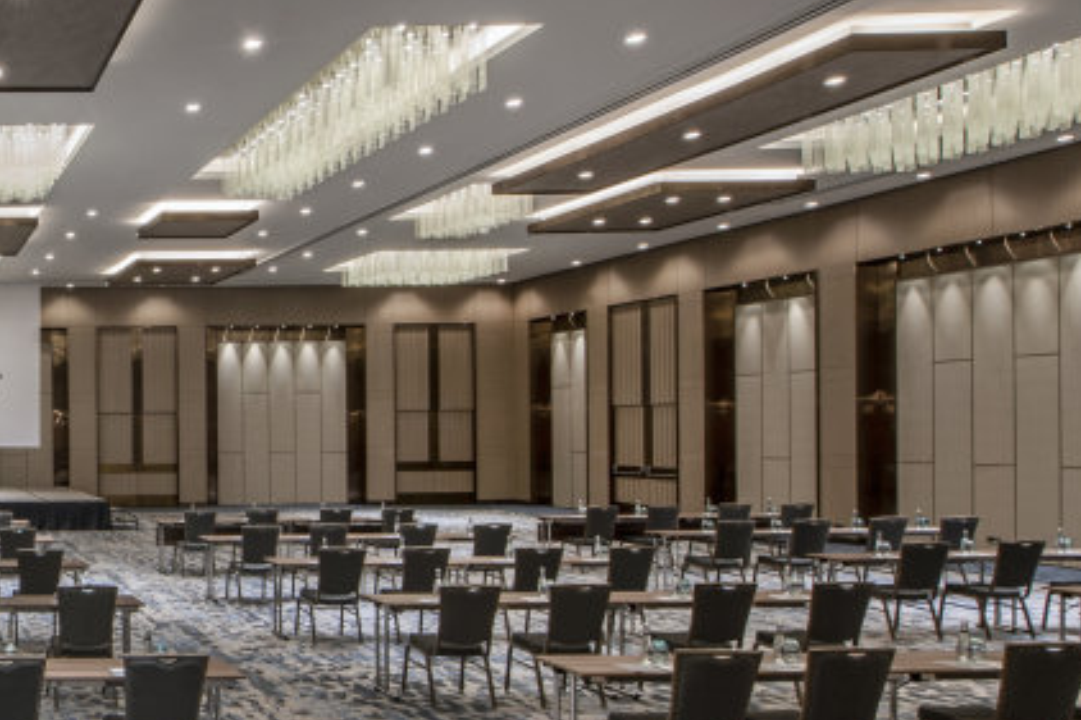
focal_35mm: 34
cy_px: 465
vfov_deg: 38.5
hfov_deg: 43.9
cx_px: -90
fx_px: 1020
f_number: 16
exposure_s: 3
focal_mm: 14
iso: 100
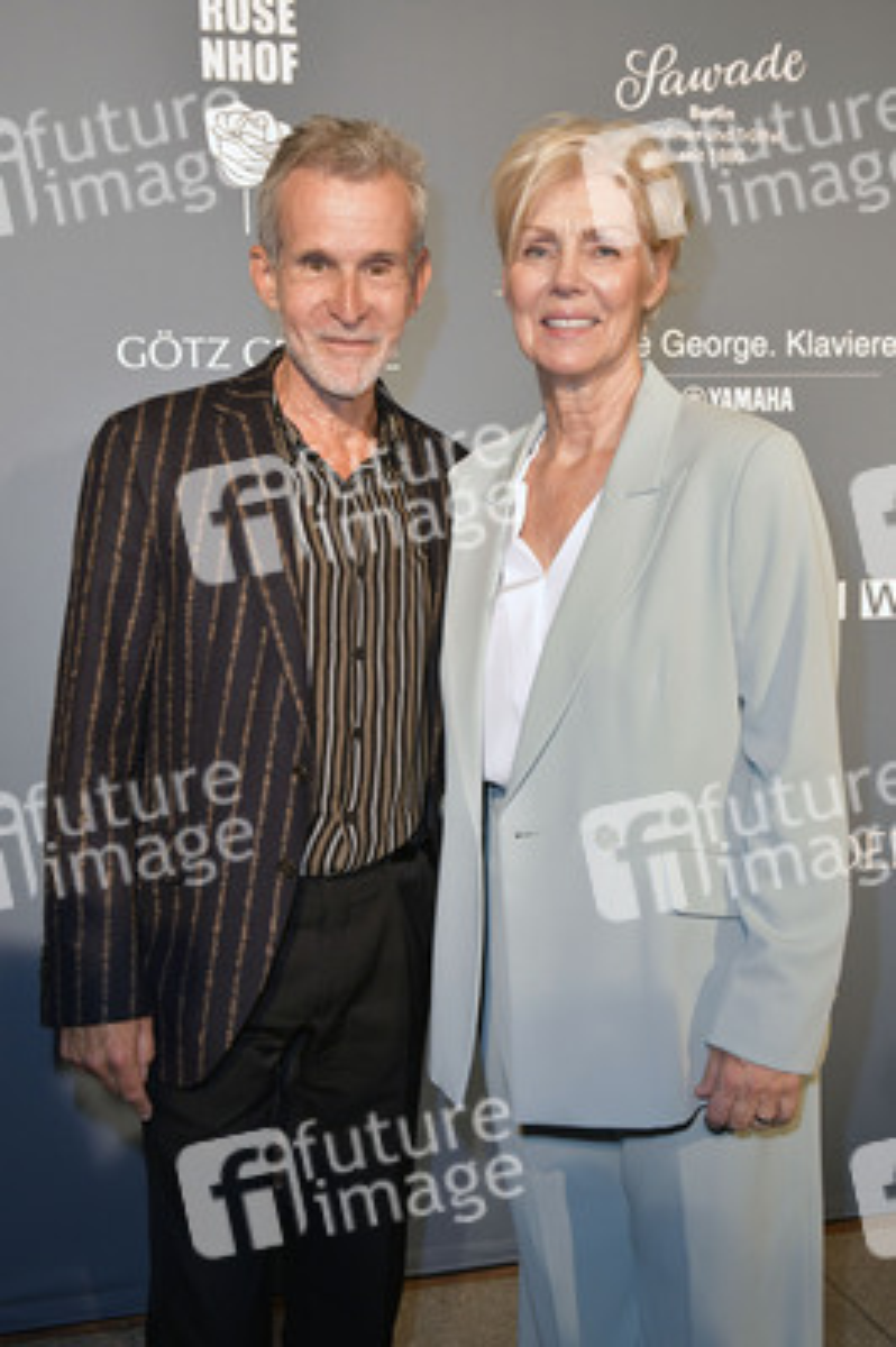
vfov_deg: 53.2
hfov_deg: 36.8
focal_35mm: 36
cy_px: 674
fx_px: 1346
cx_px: 448
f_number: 5.6
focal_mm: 36
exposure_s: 1/200
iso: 1250
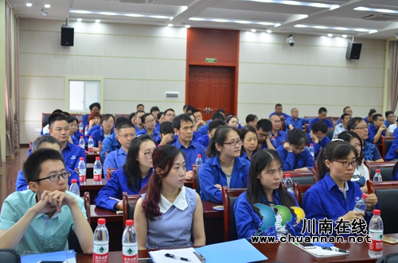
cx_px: 199
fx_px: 463
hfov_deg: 46.5
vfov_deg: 31.7
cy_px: 132
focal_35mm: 42
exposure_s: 1/6
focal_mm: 28
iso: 100
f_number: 3.5
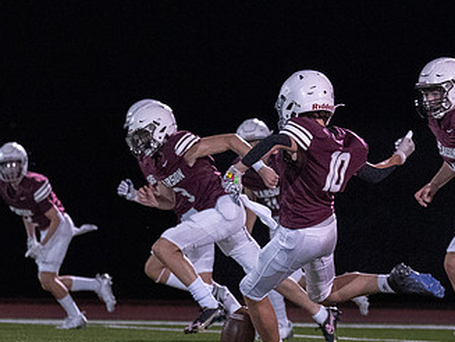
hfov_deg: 4.5
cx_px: 270
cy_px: 250
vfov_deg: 3.4
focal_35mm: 439
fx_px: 5777
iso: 4000
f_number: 2.8
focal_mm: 113
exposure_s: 1/1000
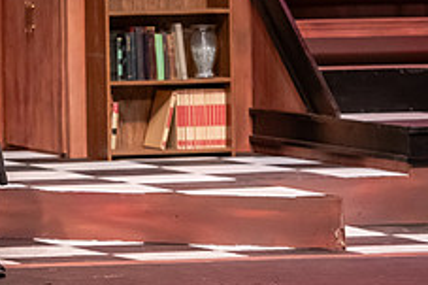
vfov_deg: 4.0
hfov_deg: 5.9
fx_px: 4099
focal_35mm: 345
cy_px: -25
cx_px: -92
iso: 3200
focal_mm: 135
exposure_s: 1/200
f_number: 3.2
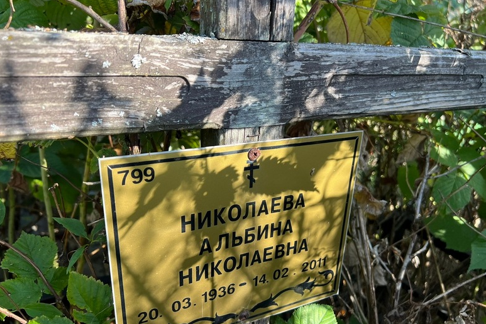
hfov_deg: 65.5
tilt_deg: -24.5
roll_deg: -3.4
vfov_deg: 46.3
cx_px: 248
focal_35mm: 28
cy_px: 185
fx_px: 378
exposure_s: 1/486
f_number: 1.5
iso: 50
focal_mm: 5.7
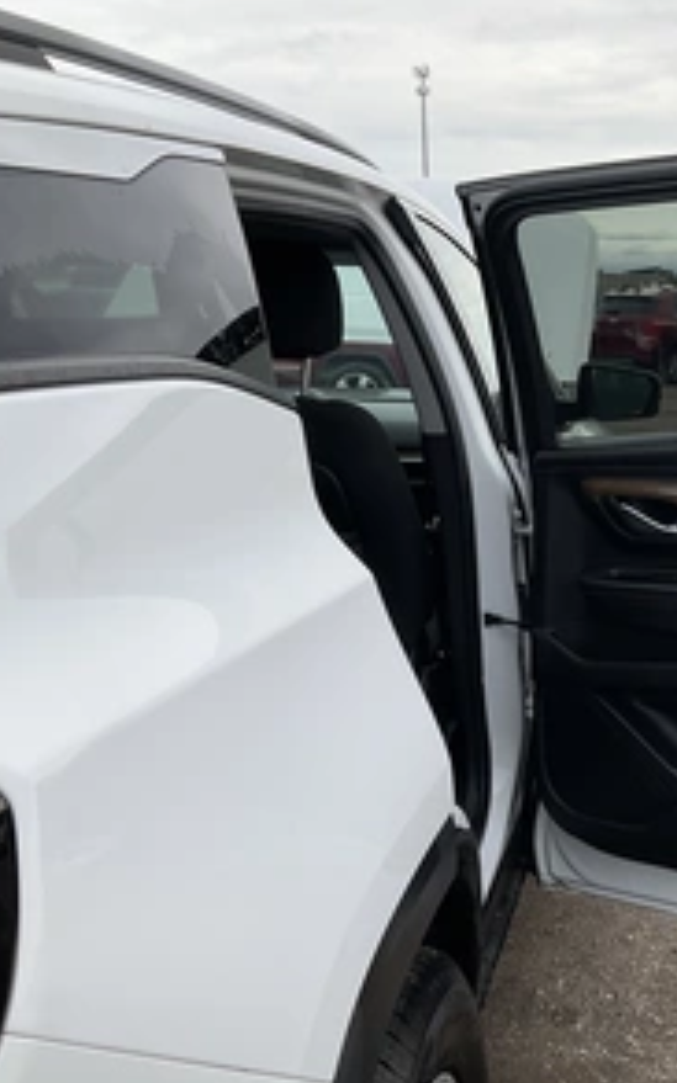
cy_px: 547
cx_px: 540
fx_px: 1240
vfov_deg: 47.2
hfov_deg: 29.8
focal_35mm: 42
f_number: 1.8
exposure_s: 1/1451
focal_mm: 3
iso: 25
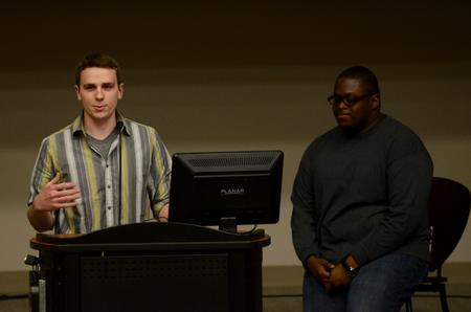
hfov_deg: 6.9
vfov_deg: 4.6
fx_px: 3917
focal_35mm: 300
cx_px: 236
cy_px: 156
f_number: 3.5
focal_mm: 200
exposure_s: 1/320
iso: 2000
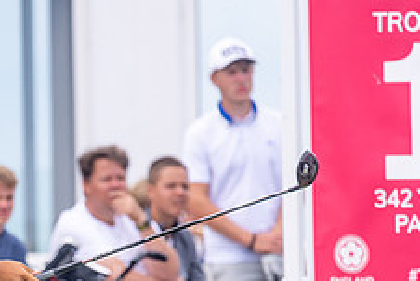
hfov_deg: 2.5
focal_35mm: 817
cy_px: 318
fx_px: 9537
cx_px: -146
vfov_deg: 1.7
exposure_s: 1/640
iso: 160
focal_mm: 300
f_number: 5
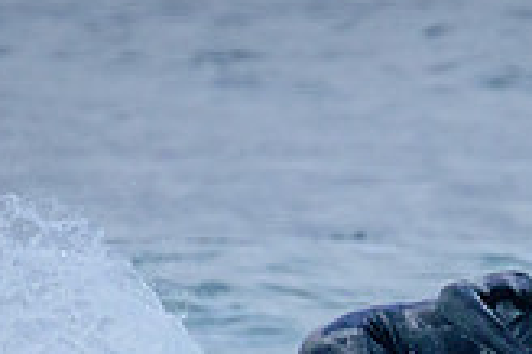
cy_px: 528
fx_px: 41779
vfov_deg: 0.5
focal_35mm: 2830
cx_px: 480
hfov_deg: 0.7
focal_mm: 800
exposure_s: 1/1600
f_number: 11
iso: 2500
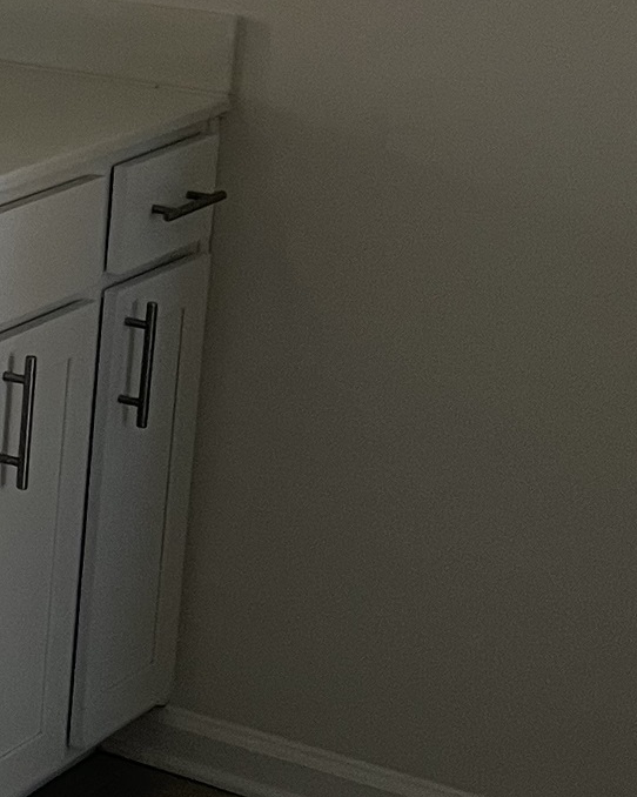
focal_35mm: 115
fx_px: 2711
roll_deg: +0.6
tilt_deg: -11.2
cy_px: 51
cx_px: -1053
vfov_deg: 16.5
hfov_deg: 10.7
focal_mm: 5.7
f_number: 1.5
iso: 125
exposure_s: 1/89
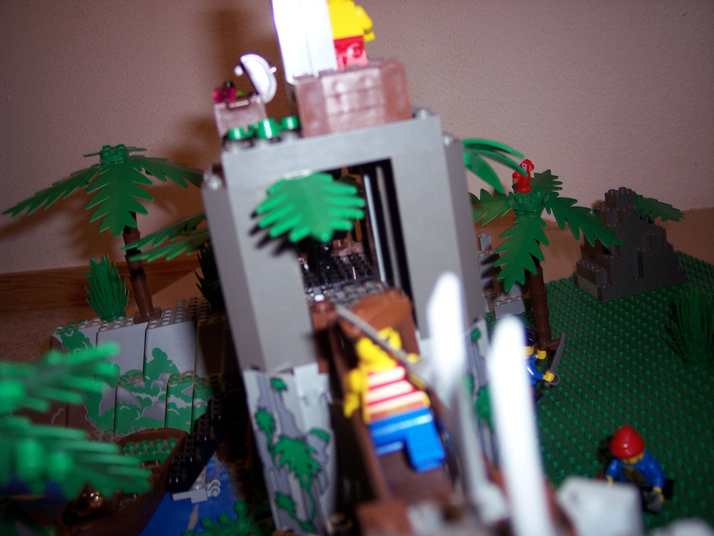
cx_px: 357
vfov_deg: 36.8
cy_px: 268
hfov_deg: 47.9
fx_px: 804
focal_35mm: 39
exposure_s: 1/60
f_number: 2.8
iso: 100
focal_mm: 8
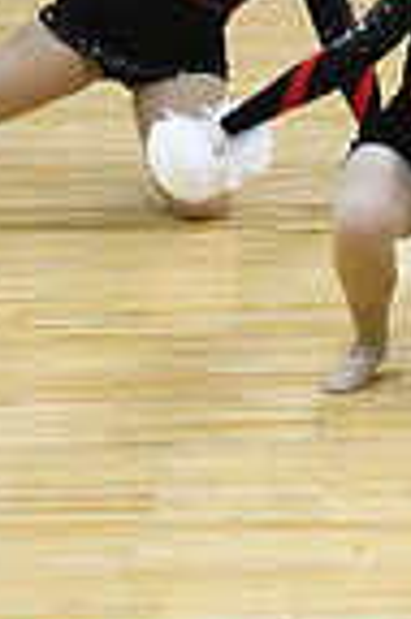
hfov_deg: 2.7
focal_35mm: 499
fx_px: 8565
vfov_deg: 4.1
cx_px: 1220
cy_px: 67
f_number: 2.8
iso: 3200
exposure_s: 1/400
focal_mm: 82
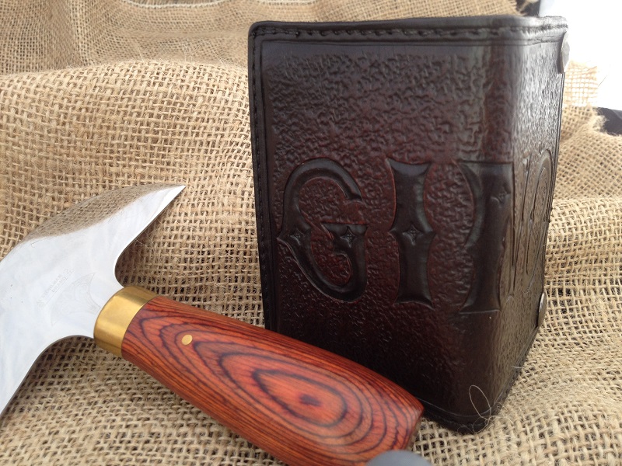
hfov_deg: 52.6
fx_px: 629
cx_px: 311
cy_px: 233
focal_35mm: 35
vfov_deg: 40.7
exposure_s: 1/302
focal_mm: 4.28
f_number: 2.4
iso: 50
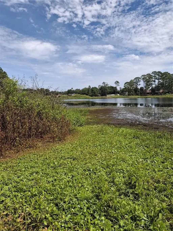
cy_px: 116
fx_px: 167
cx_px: 86
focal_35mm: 25
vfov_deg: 69.4
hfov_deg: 54.9
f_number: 1.8
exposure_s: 1/1905
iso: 32
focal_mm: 4.69
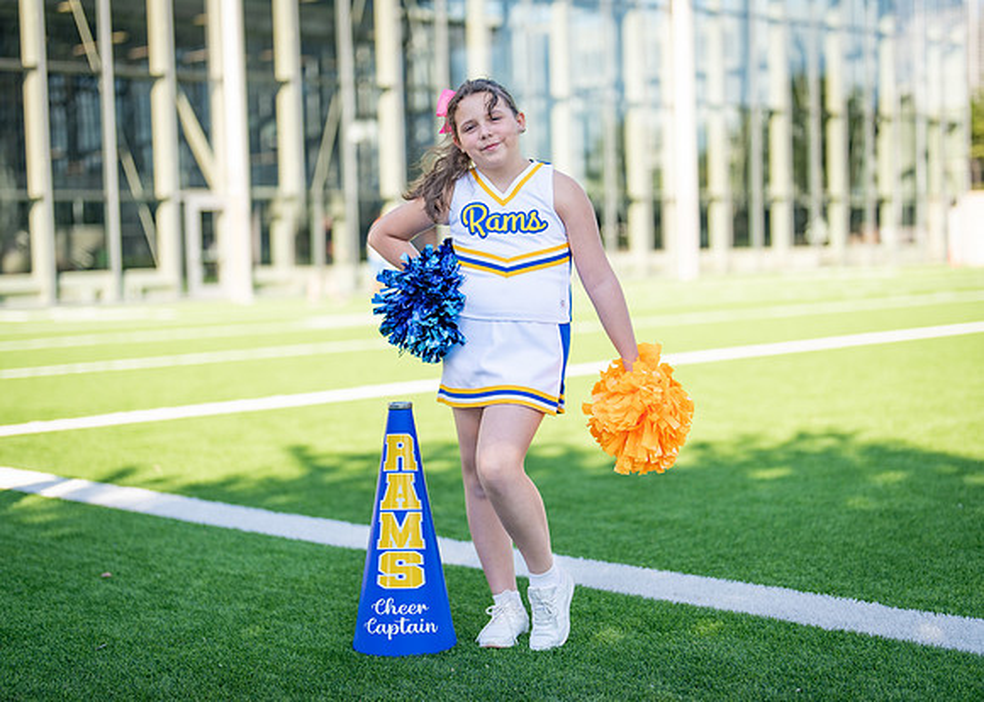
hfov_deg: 33.3
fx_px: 1644
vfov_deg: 24.1
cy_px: 351
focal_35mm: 59
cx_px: 508
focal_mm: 50
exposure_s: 1/2500
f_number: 1.2
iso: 100
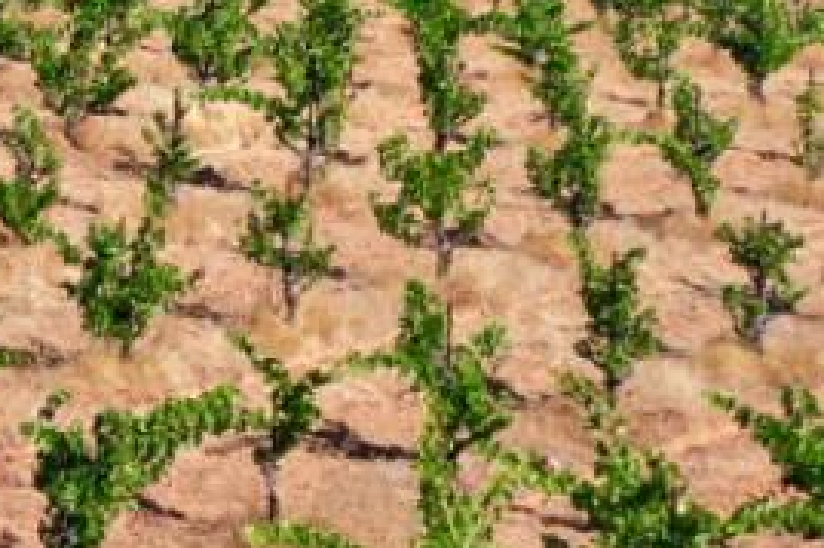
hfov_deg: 10.7
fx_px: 3568
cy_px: -162
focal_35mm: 156
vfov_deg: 8.7
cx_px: -1323
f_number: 5.6
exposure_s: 1/500
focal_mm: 10.26
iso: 100
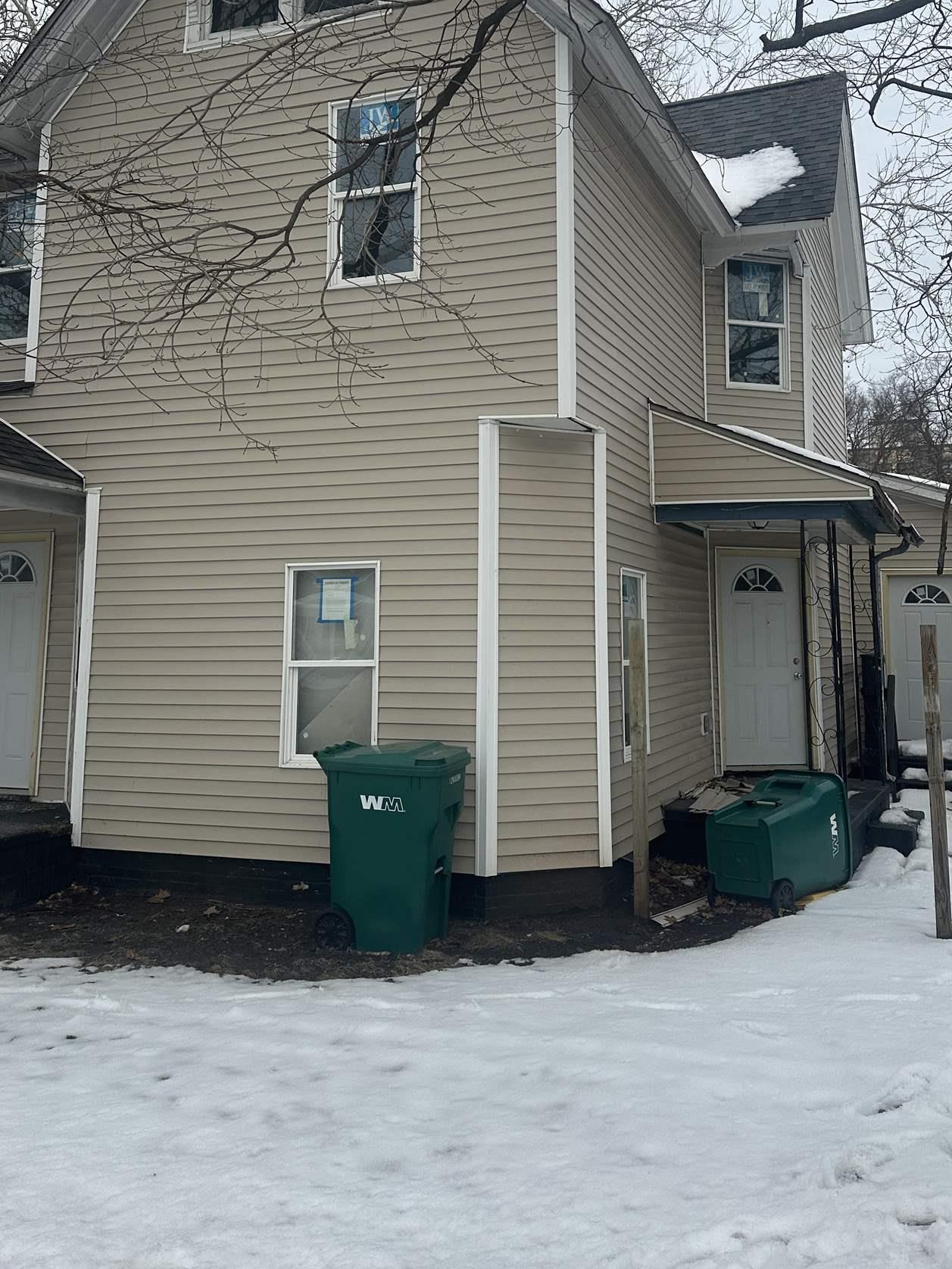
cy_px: 471
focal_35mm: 33
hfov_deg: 42.9
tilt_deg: +8.4
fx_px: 1210
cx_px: 509
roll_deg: -0.9
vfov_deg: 54.7
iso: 80
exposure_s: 1/6211
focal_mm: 6.86
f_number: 1.78
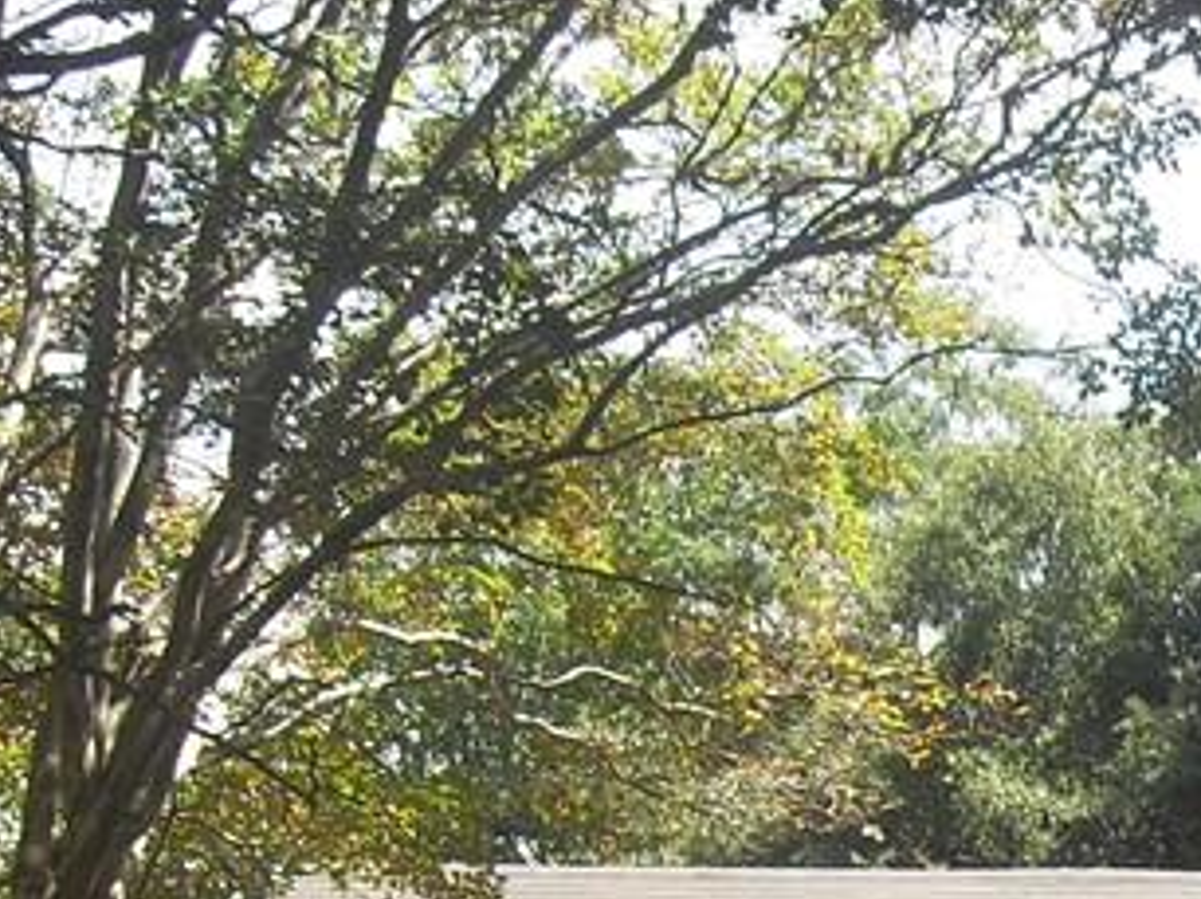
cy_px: 1248
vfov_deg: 11.5
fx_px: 4299
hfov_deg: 15.3
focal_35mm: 124
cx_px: 1495
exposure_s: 1/250
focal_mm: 6.3
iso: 80
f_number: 2.8
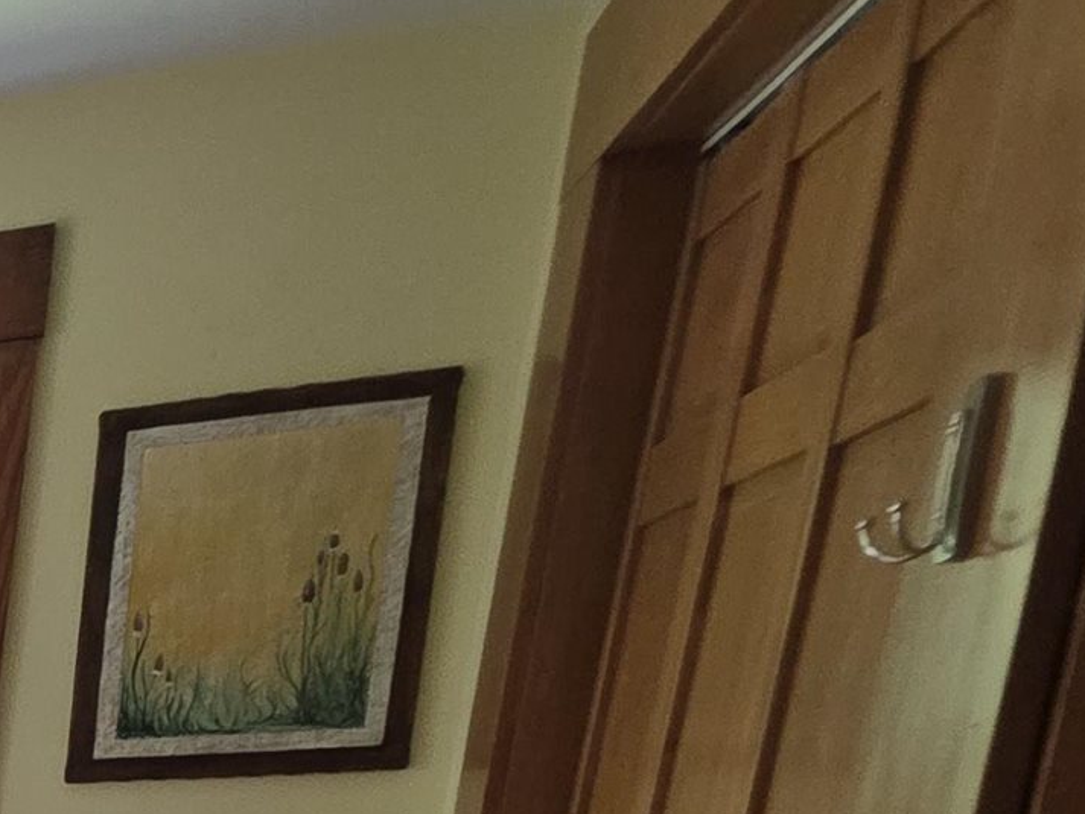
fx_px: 1756
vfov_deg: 21.0
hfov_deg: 20.5
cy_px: 1310
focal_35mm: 56
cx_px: -978
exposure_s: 1/120
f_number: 1.9
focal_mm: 2.2
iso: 200
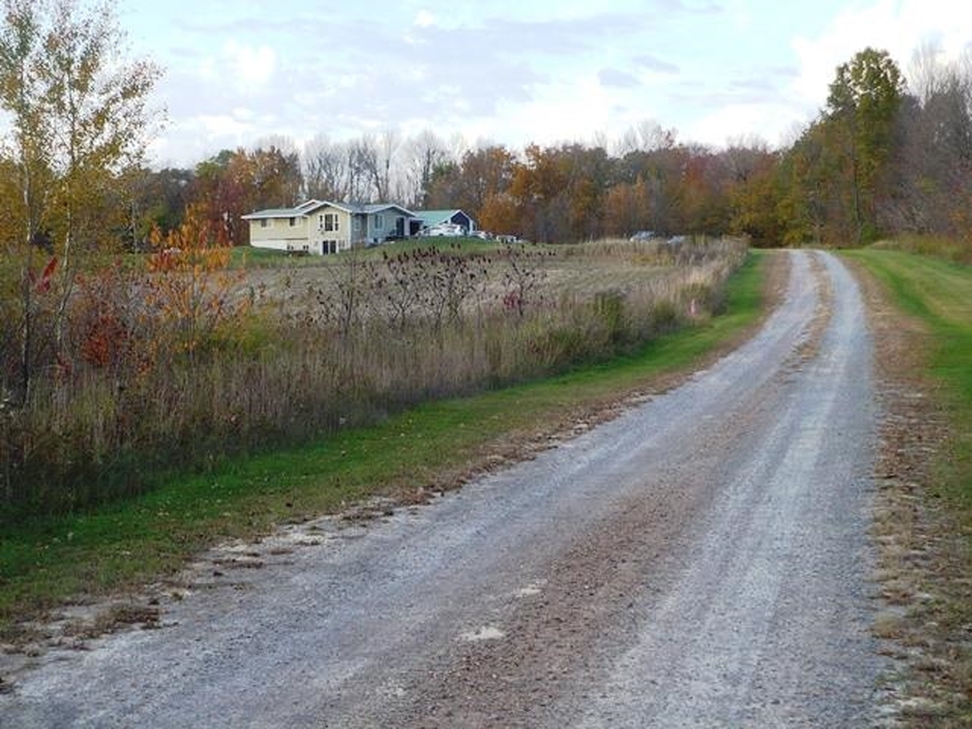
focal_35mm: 69
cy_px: 364
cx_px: 486
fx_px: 1937
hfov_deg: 28.2
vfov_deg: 21.3
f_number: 3.2
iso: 100
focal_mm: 11.4
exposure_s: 1/200
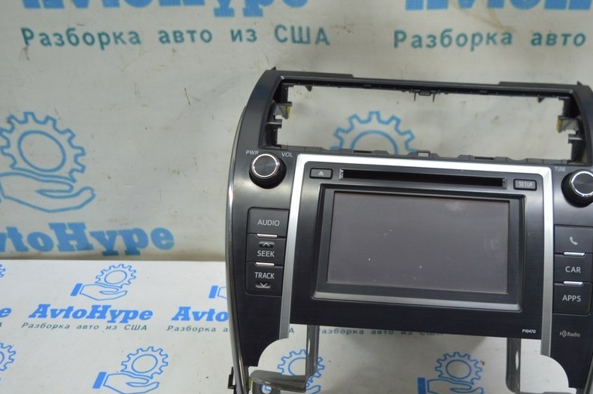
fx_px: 642
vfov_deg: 34.1
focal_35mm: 39
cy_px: 234
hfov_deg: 49.2
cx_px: 359
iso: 400
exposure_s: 1/50
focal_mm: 20
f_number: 3.8
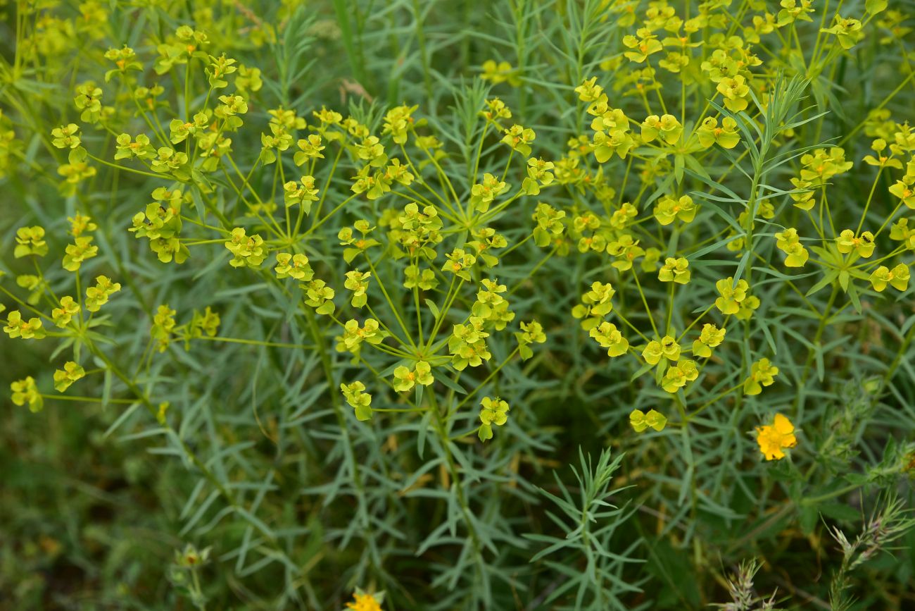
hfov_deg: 39.6
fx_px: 1271
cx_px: 458
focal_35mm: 50
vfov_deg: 27.0
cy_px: 306
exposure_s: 1/500
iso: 250
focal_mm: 50
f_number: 6.3
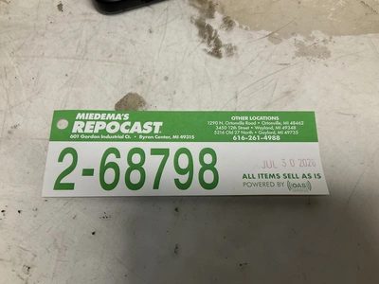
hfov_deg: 61.7
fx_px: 318
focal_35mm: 29
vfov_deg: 48.2
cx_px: 190
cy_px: 142
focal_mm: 3
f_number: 1.8
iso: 25
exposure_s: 1/120
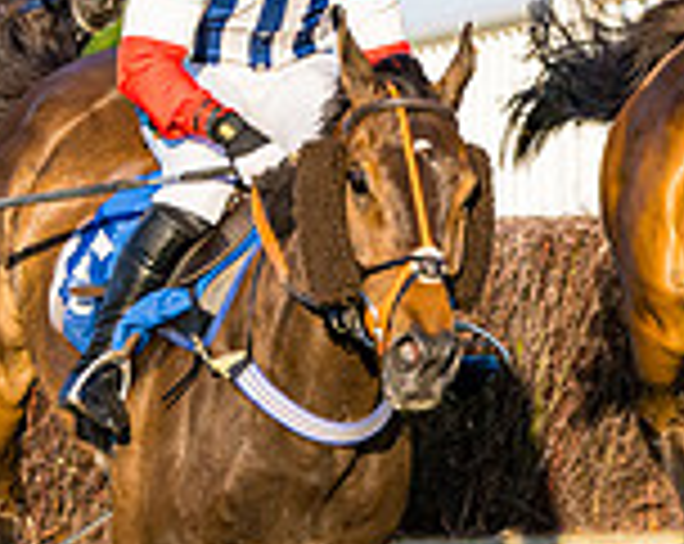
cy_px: 357
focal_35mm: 401
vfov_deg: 3.8
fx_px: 8102
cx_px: 1112
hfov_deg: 4.8
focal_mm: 70
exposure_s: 1/2500
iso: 400
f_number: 4
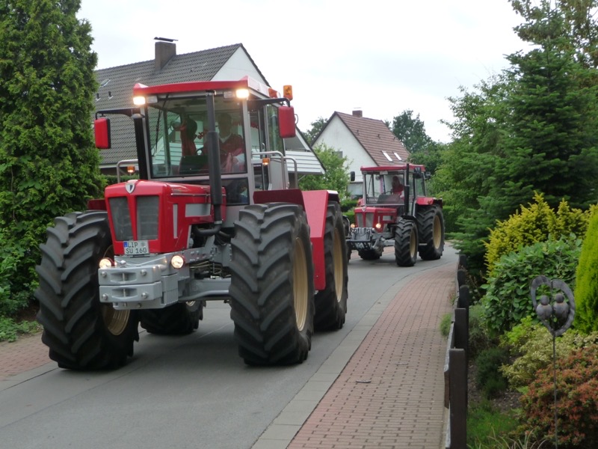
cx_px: 299
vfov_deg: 25.2
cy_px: 224
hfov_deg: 33.2
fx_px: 1002
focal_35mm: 58
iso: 160
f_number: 4.4
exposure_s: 1/125
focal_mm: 9.8
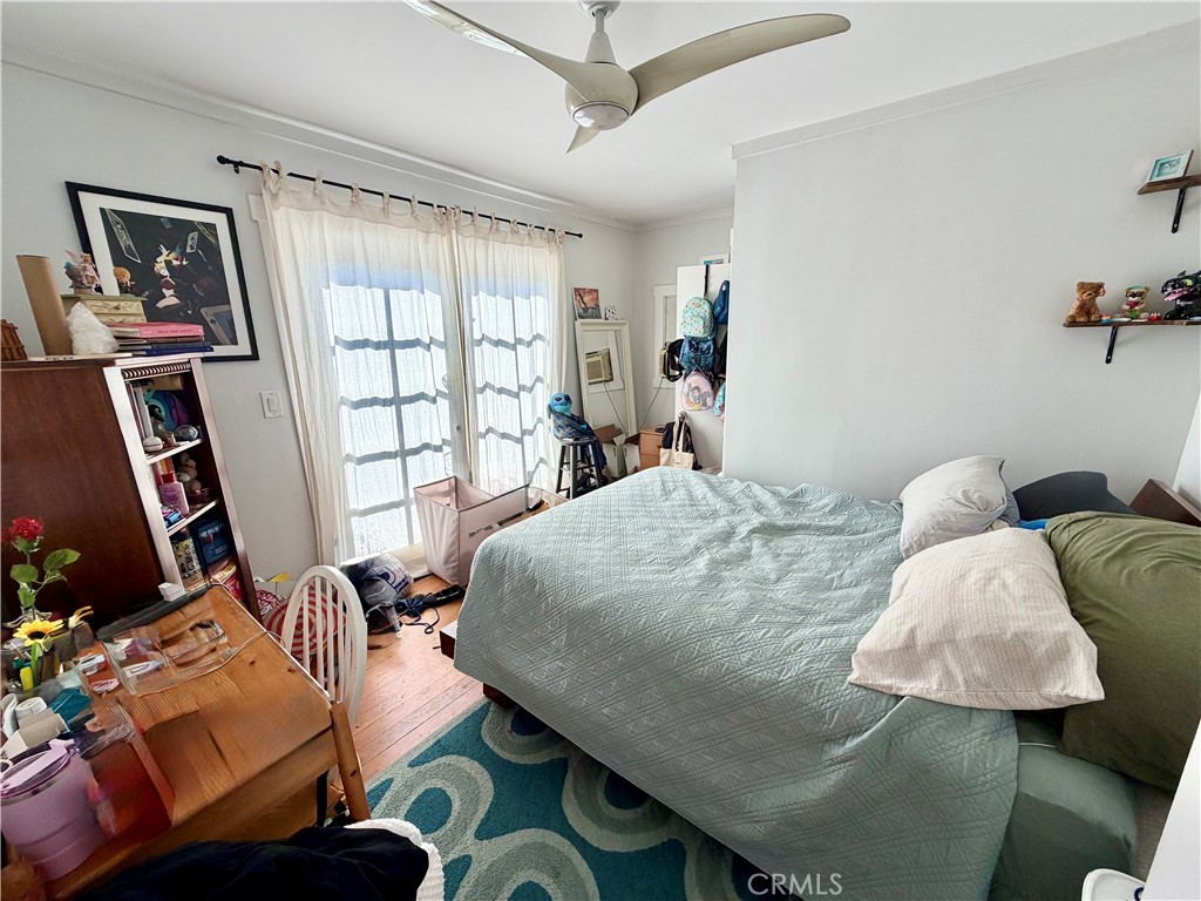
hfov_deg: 102.1
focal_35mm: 14
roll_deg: +2.4
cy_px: 450
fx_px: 486
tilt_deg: -14.4
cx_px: 600
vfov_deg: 85.7
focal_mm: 2.22
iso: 50
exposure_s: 1/148
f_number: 2.2
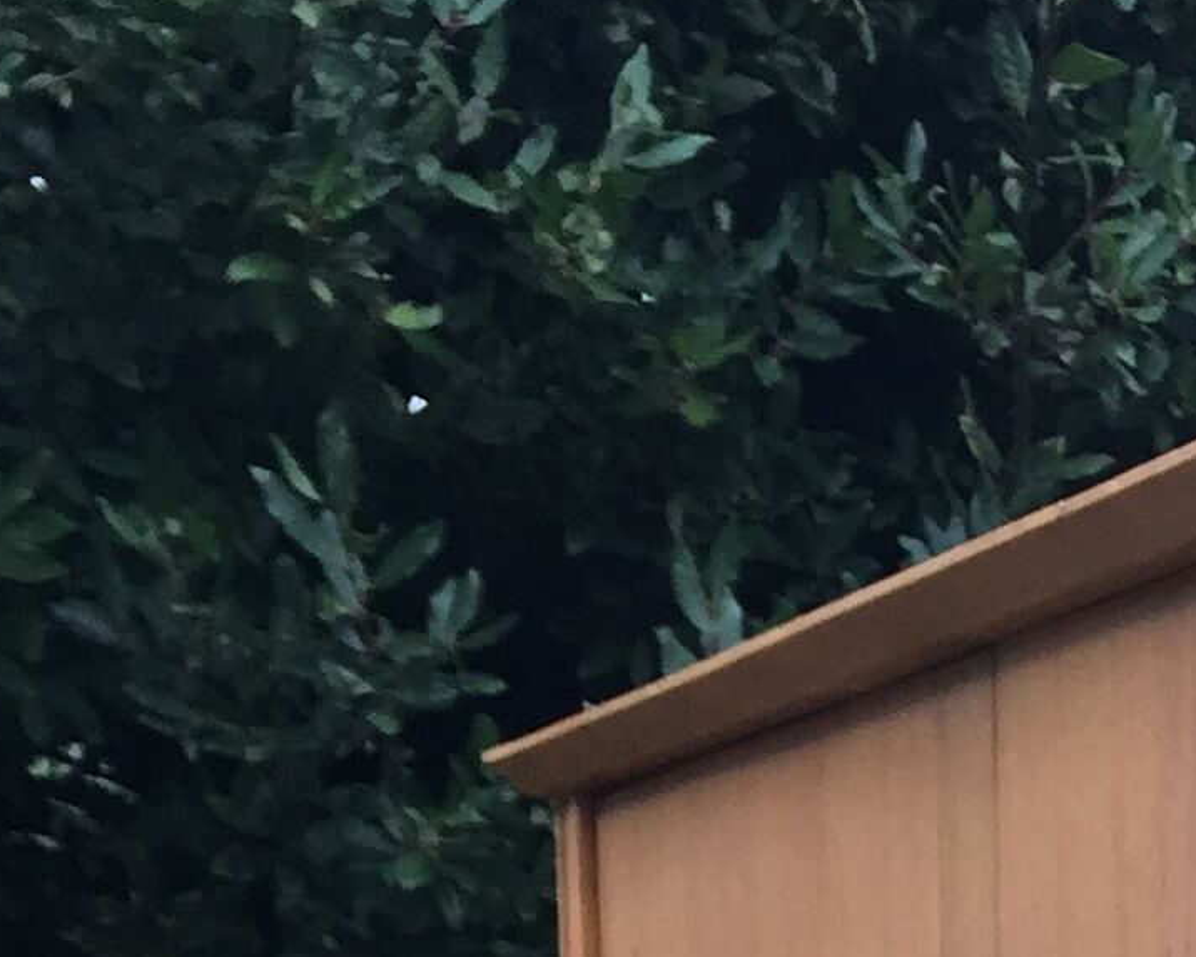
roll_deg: -0.1
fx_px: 4567
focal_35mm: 129
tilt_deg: -15.3
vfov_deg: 9.8
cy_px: 2624
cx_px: 1832
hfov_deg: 13.9
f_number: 2.2
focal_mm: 4.15
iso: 40
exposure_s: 1/50
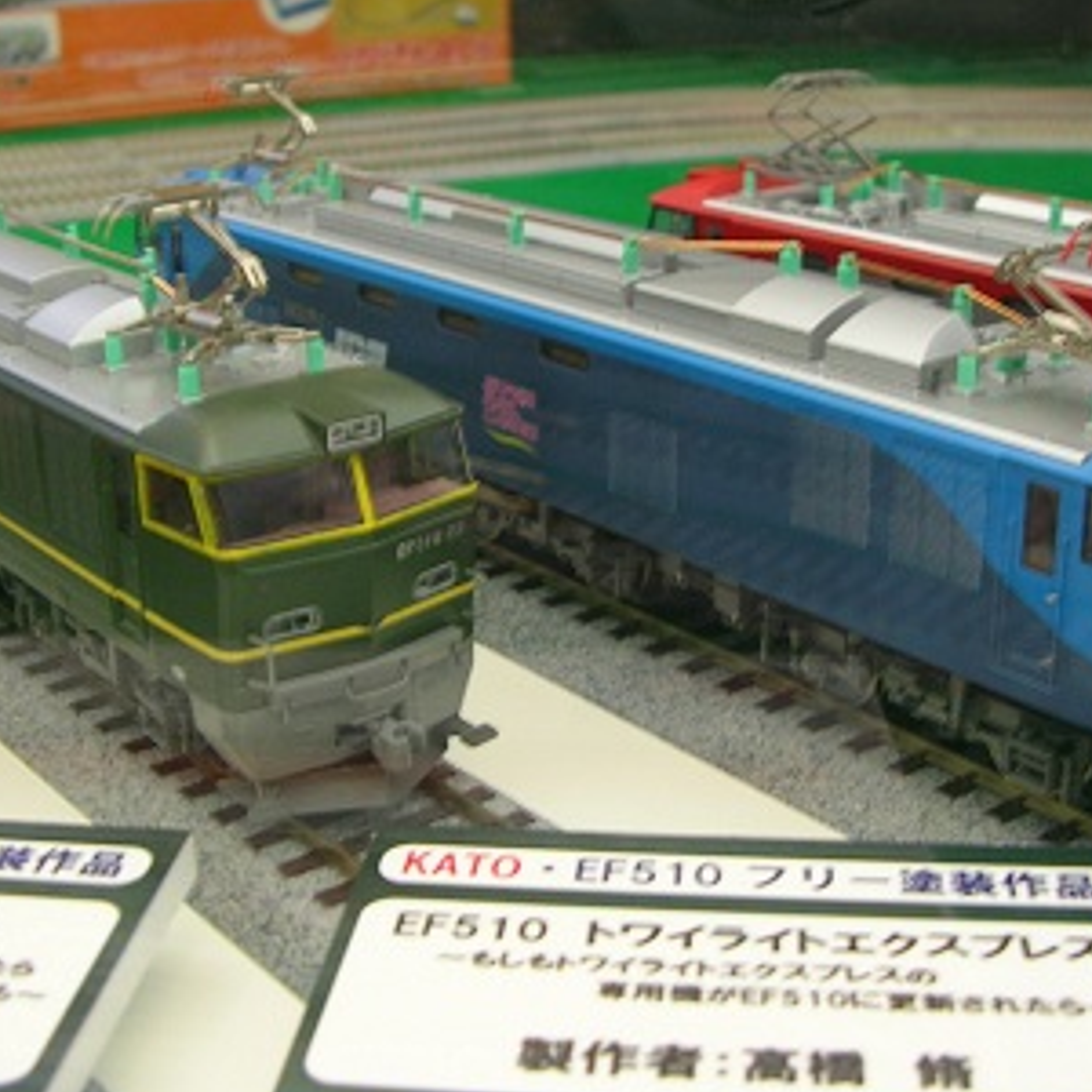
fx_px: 1820
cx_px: 584
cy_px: 468
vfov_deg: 33.3
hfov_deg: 33.4
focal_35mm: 51
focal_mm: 5.8
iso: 50
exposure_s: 1/10.5
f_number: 2.8
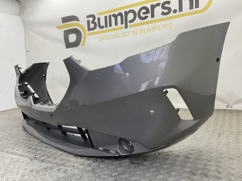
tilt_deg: -9.2
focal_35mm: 29
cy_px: 90
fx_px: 203
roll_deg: +4.9
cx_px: 121
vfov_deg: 48.2
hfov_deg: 61.7
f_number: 1.8
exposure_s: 1/120
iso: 32
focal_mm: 3
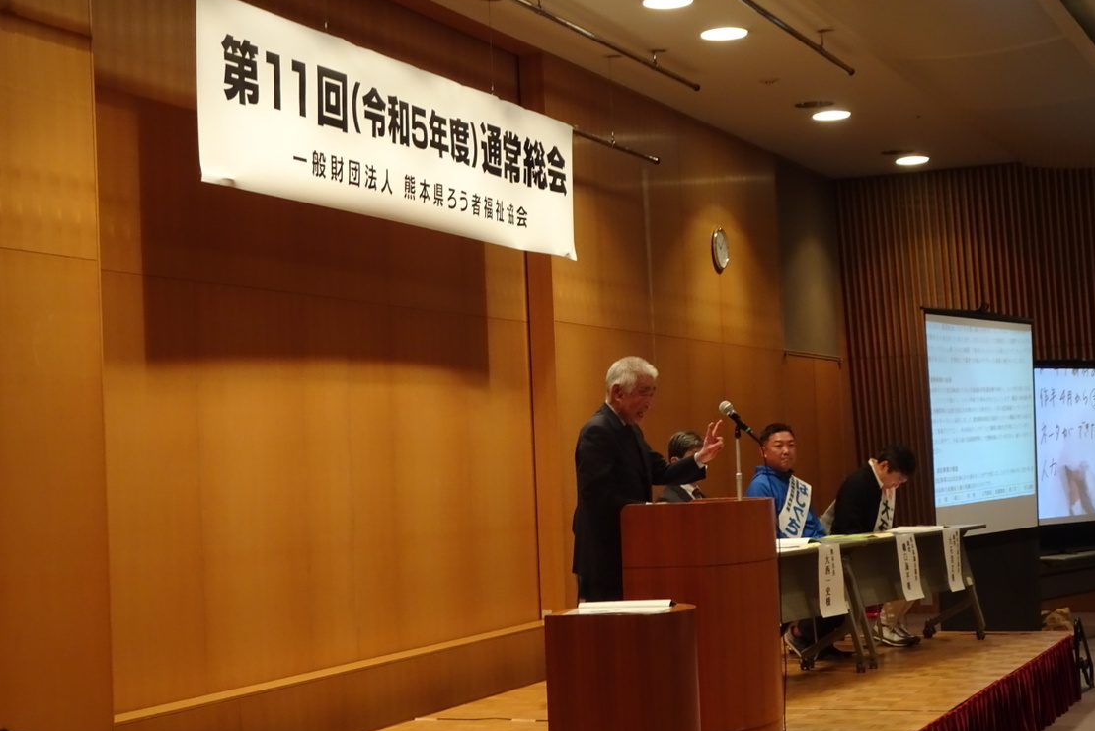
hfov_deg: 31.9
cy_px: 391
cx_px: 552
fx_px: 1917
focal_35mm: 63
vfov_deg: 21.6
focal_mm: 10.23
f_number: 4.5
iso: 640
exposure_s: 1/60
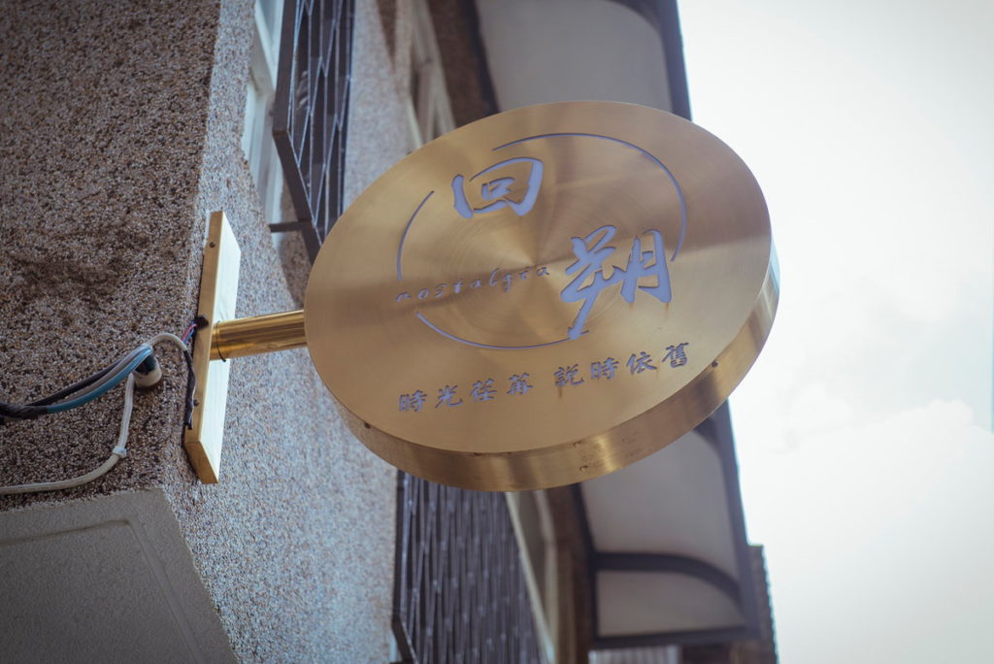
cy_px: 332
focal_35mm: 70
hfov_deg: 28.8
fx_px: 1934
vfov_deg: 19.5
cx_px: 497
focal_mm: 70
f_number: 4.5
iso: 250
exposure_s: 1/640
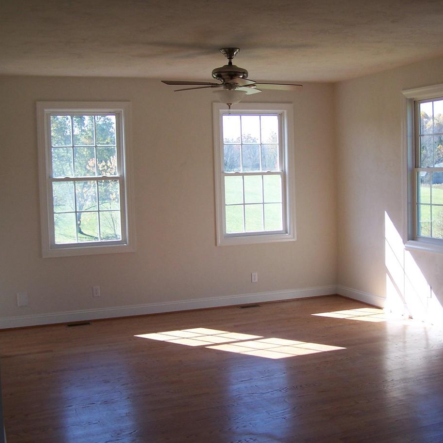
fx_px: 681
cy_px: 217
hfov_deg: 35.8
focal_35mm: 47
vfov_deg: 36.1
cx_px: 288
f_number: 2.8
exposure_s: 1/200
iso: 80
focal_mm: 6.3
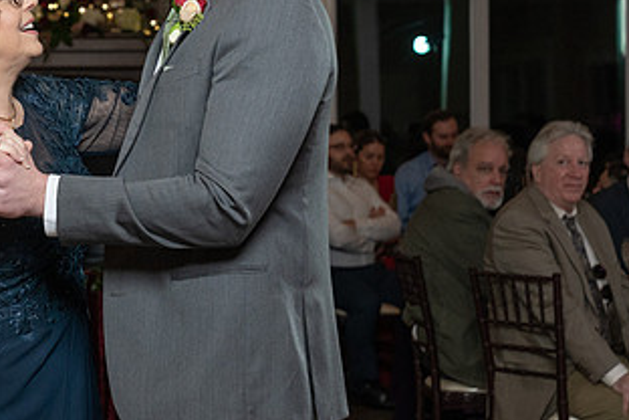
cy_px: 125
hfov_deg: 15.2
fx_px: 2341
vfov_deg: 10.2
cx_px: 88
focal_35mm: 134
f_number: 5.6
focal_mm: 70
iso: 2000
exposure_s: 1/200
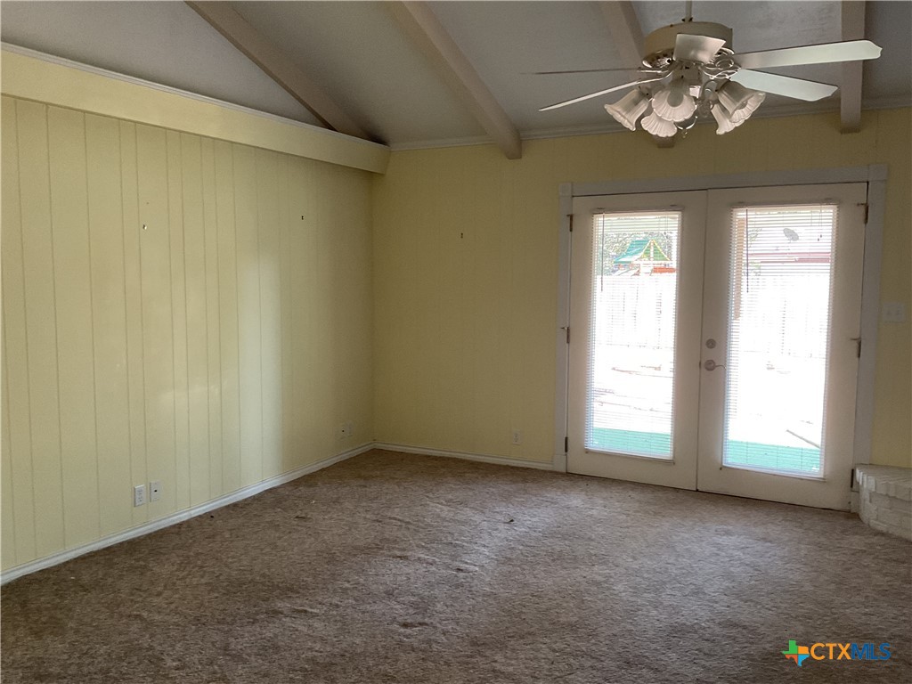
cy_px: 342
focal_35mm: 29
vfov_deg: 48.2
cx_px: 456
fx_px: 764
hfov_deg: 61.7
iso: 200
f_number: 1.8
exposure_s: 1/50
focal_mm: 3
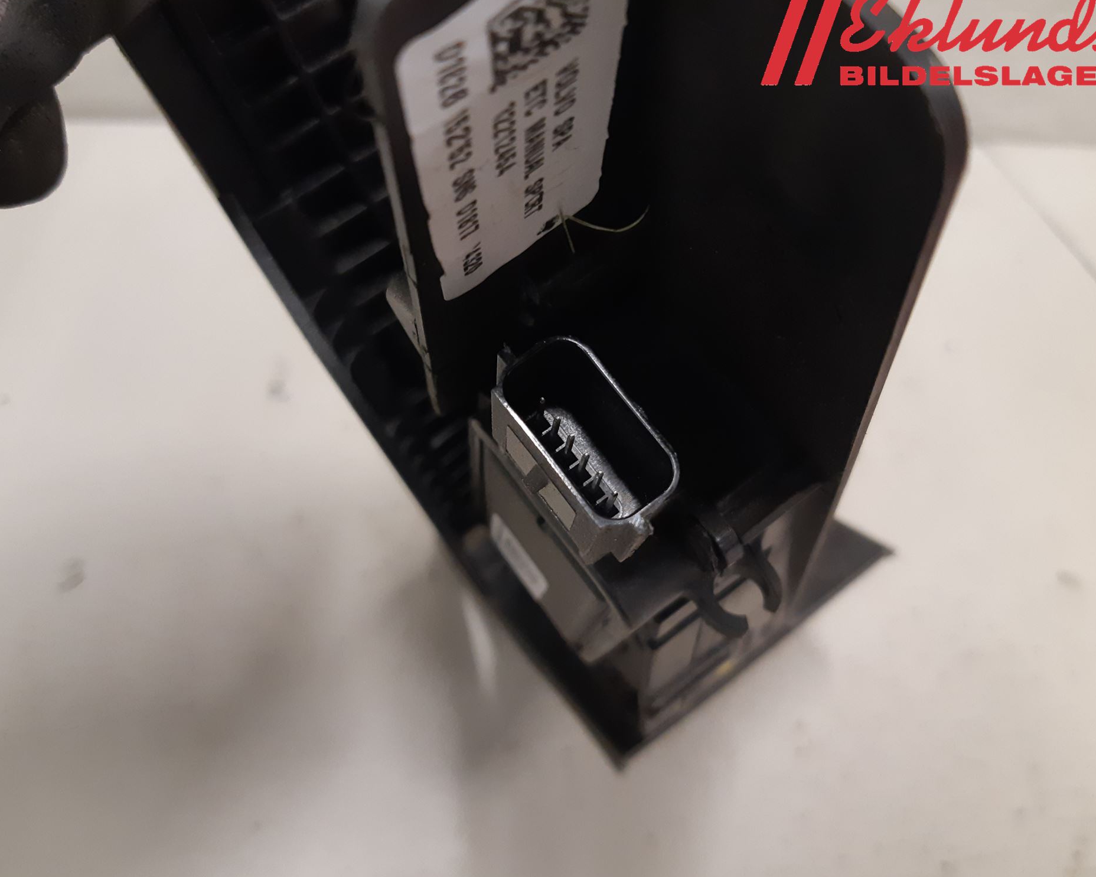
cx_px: 518
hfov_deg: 62.2
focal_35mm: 28
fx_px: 908
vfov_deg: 51.5
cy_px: 439
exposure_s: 1/50
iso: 250
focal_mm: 3.93
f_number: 1.7
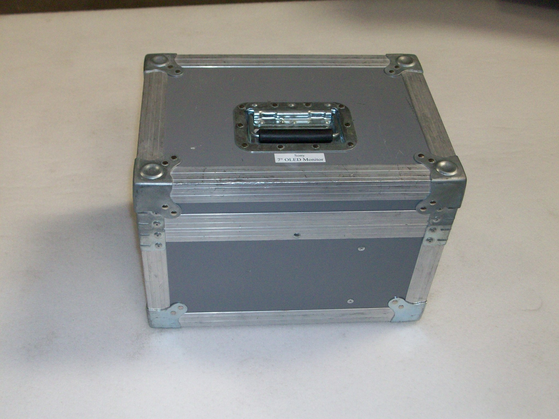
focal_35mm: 42
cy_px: 210
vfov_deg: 34.3
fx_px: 678
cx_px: 280
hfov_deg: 44.8
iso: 160
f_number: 3.2
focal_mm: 7.1
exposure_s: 1/65.1
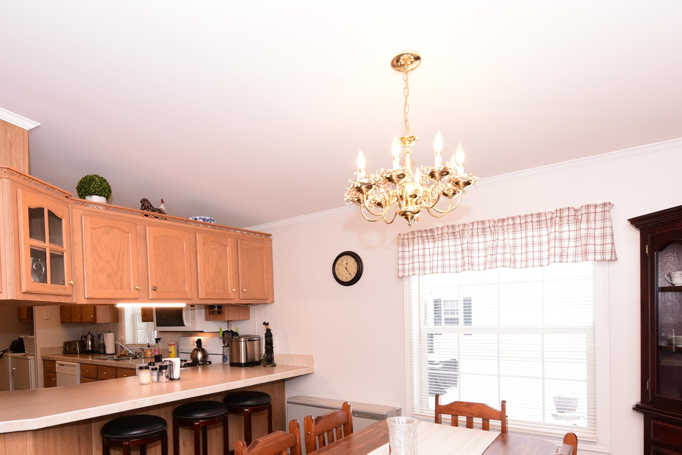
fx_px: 417
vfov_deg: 55.3
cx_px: 283
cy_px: 325
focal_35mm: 22
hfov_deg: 77.9
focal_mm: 14
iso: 800
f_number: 7.1
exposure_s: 1/60
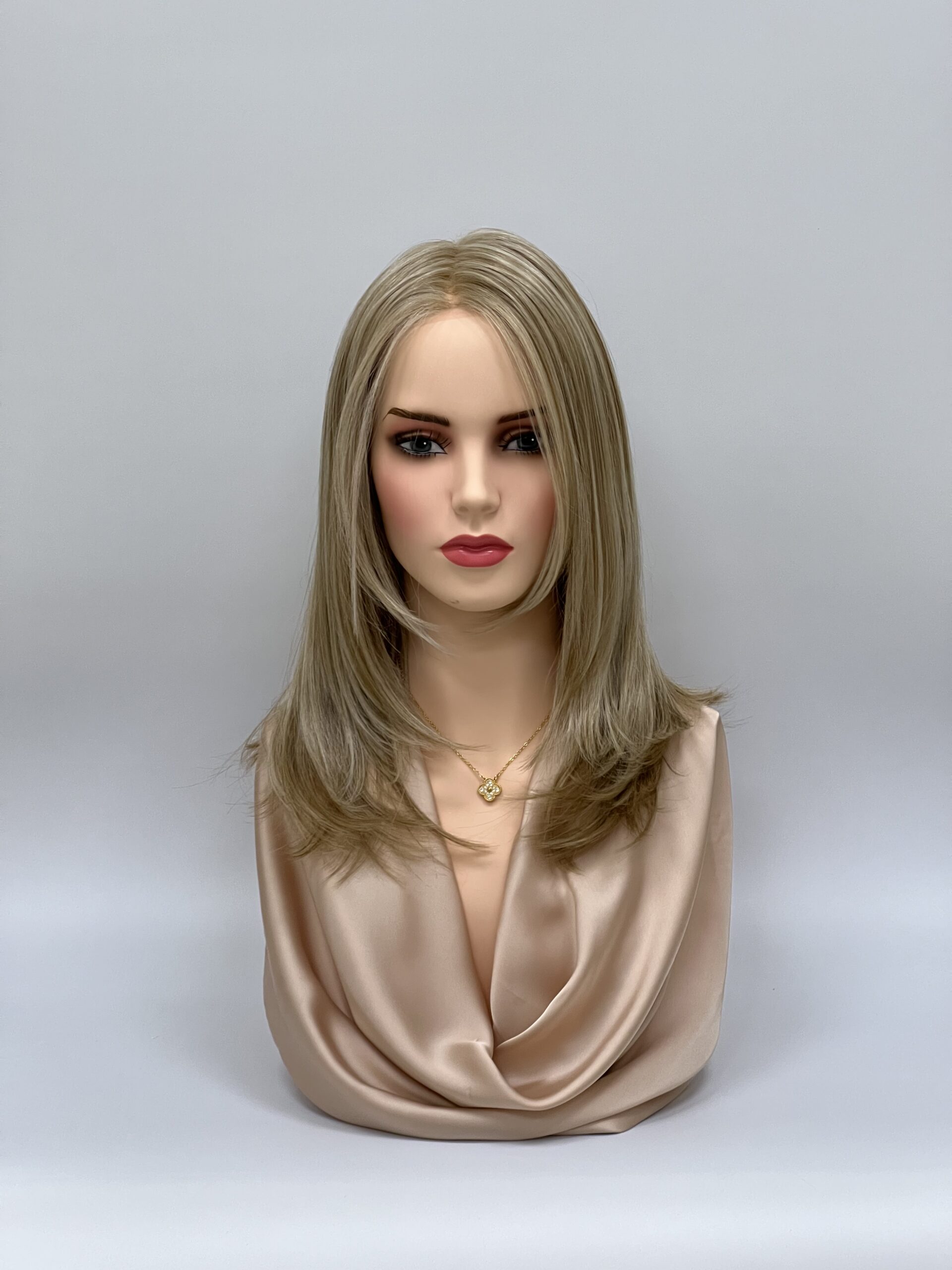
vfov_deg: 25.3
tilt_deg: -12.5
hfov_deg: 19.1
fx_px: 2824
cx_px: 476
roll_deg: +0.5
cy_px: 635
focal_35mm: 77
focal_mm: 9
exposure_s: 1/100
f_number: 2.8
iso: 200
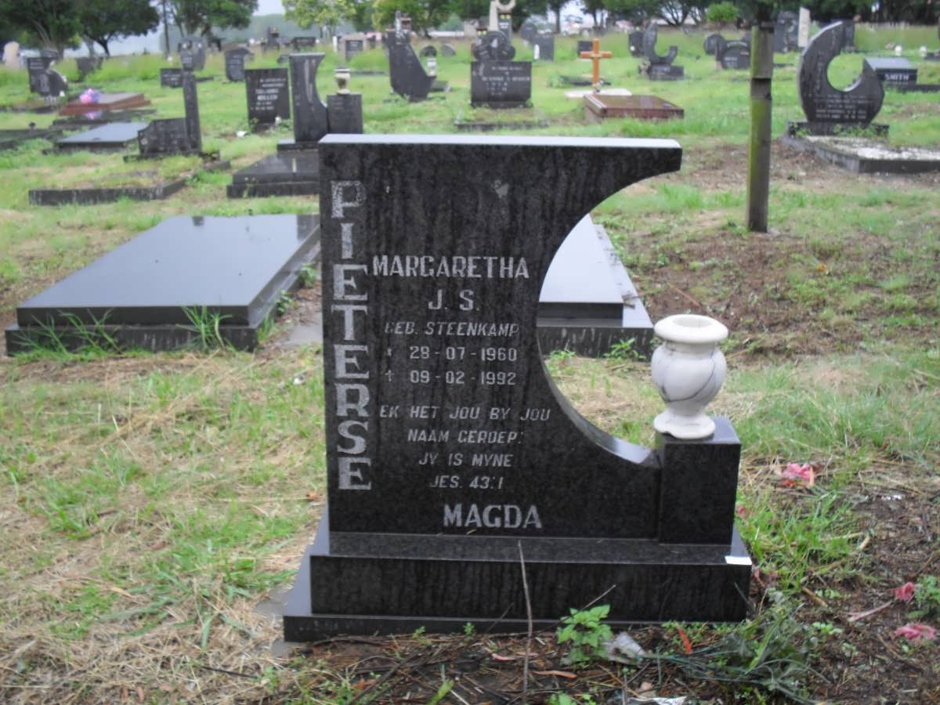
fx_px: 1141
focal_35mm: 42
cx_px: 470
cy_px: 352
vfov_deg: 34.3
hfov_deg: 44.8
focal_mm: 7.5
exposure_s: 1/60
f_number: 3.6
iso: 100
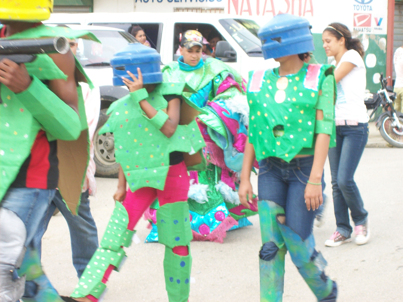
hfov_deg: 18.2
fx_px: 1257
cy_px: 151
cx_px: 202
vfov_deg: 13.7
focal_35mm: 108
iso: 80
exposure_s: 1/88.7
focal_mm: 18
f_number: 4.8
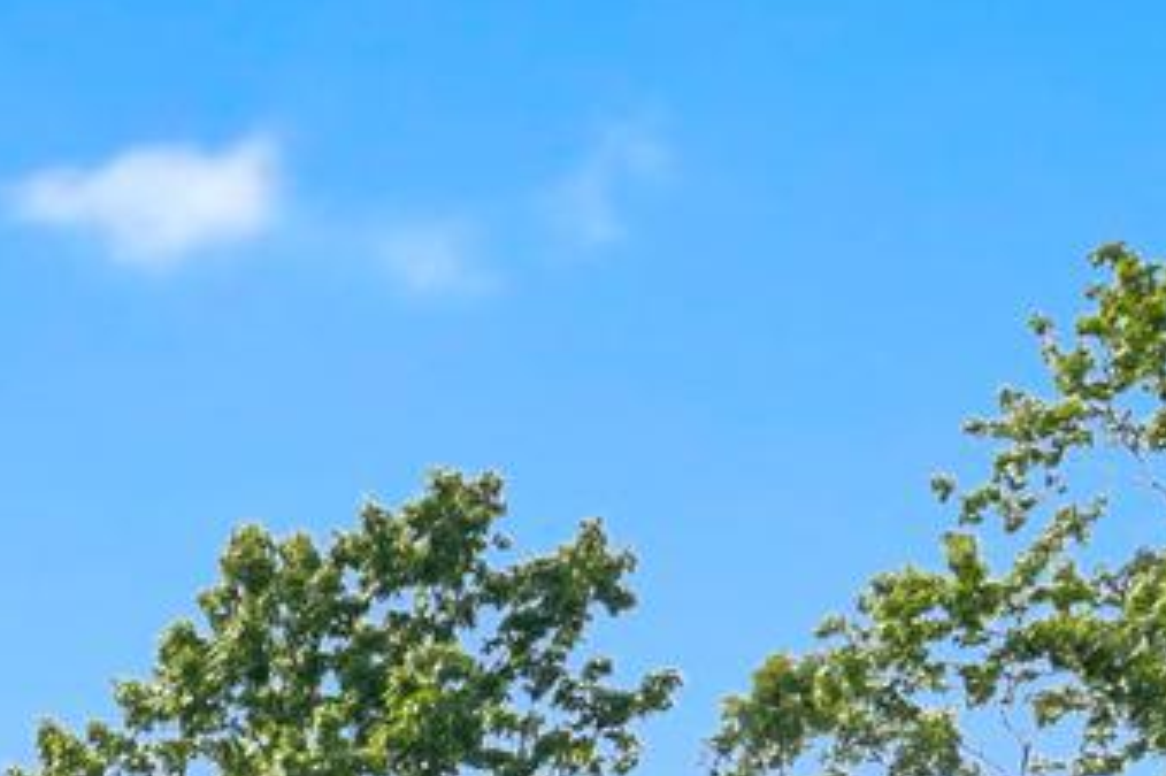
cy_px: 2154
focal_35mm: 212
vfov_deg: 6.1
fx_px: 6863
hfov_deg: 8.6
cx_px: -1856
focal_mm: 35
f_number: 8
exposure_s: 1/500
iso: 400
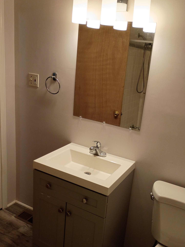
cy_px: 128
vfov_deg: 55.3
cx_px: 104
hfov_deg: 42.9
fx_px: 235
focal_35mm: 33
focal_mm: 4.27
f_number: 1.8
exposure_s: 1/60
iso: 173
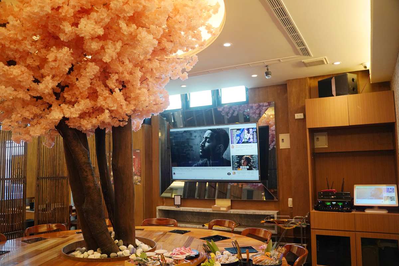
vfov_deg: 46.4
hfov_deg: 65.5
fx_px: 310
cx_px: 200
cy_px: 133
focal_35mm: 28
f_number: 3.2
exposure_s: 1/160
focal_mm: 28
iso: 1600
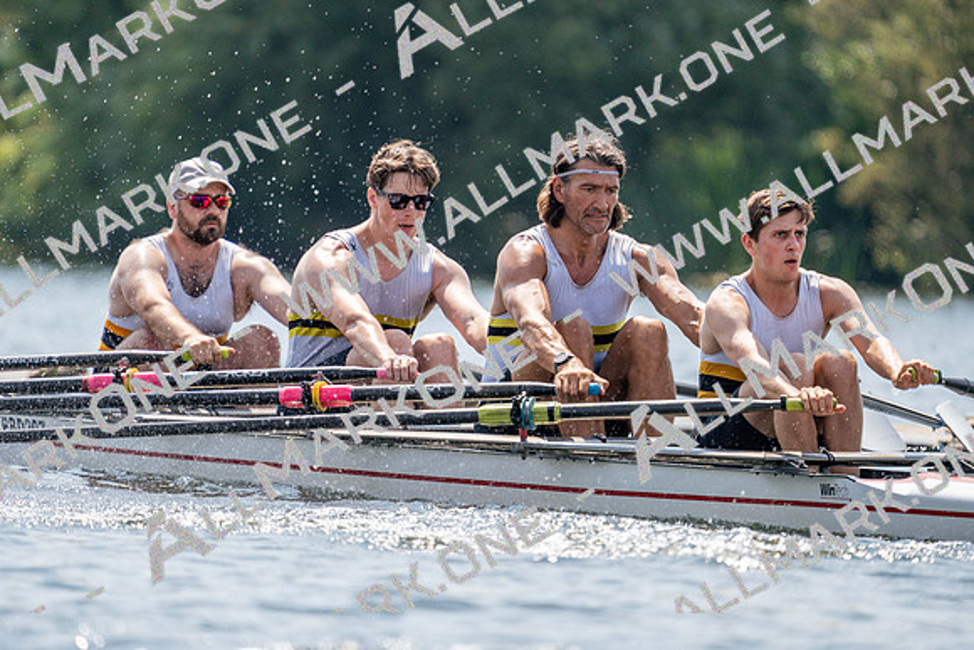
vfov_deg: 2.3
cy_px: 325
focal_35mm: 600
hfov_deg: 3.4
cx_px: 487
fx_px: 16236
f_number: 6.3
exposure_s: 1/1600
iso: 320
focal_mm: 600
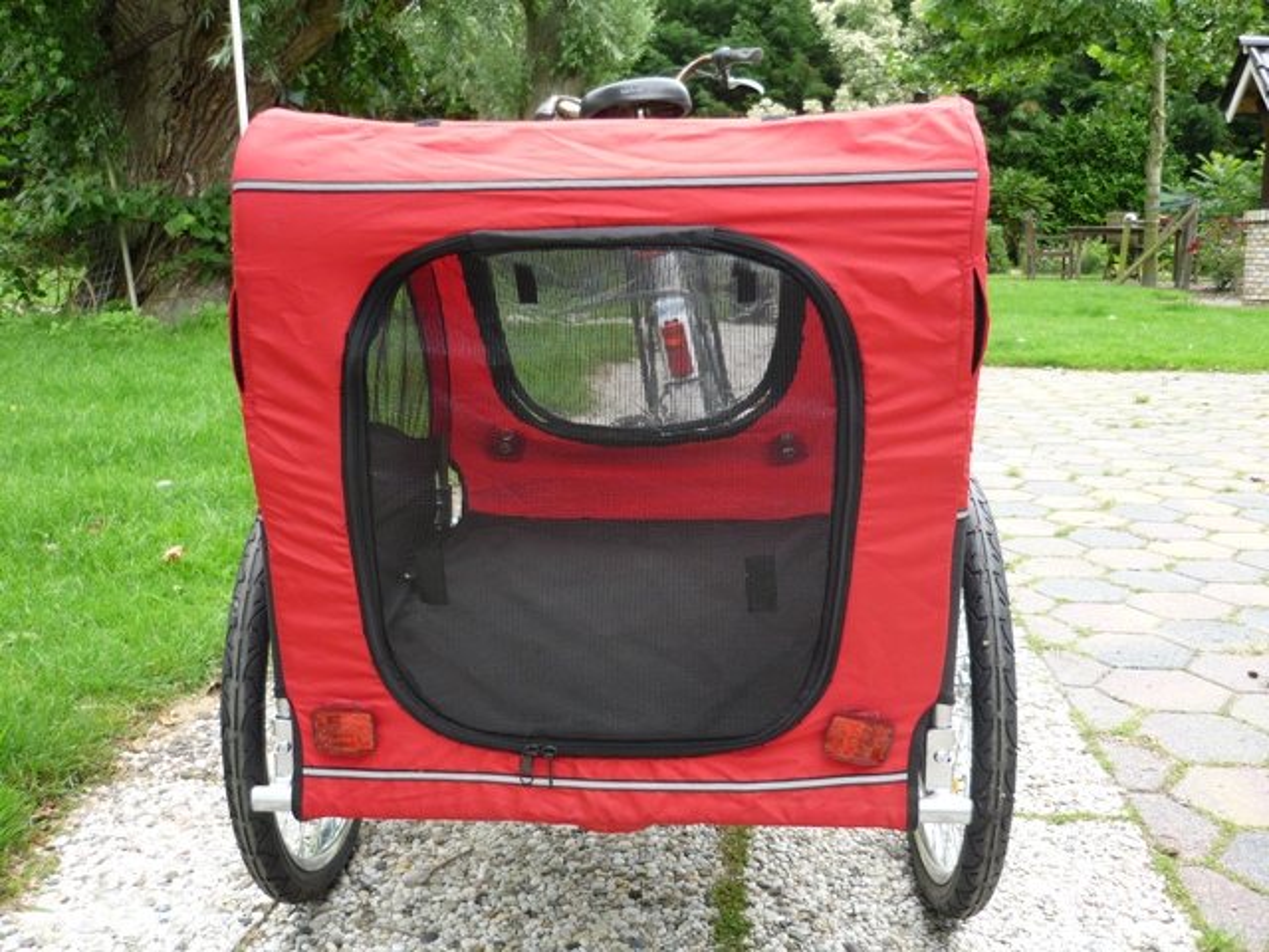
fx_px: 1210
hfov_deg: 55.4
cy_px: 476
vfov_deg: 42.9
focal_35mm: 33
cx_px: 634
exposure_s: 1/160
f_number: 2.8
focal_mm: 5.5
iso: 100
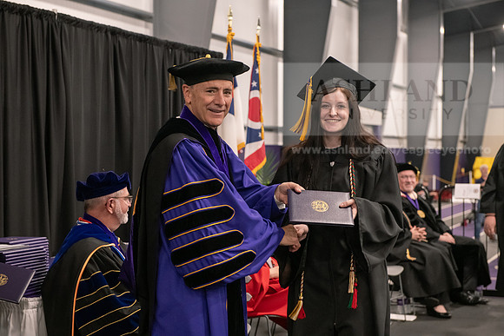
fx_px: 980
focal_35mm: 70
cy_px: 168
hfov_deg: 28.8
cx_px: 252
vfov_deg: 19.5
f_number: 5
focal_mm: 70
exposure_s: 1/125
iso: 2500
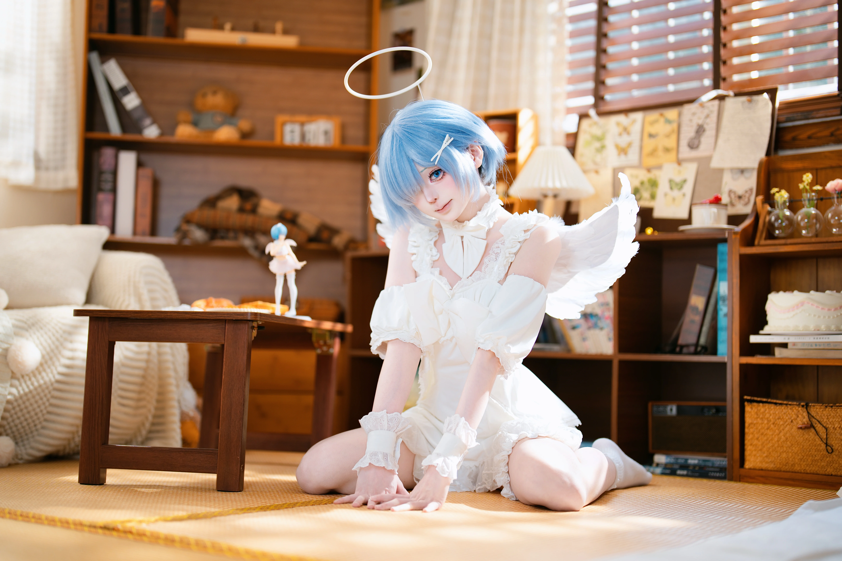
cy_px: 280
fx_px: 1169
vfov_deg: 27.0
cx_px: 421
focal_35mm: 50
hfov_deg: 39.6
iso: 100
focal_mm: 50
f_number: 1.2
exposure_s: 1/200
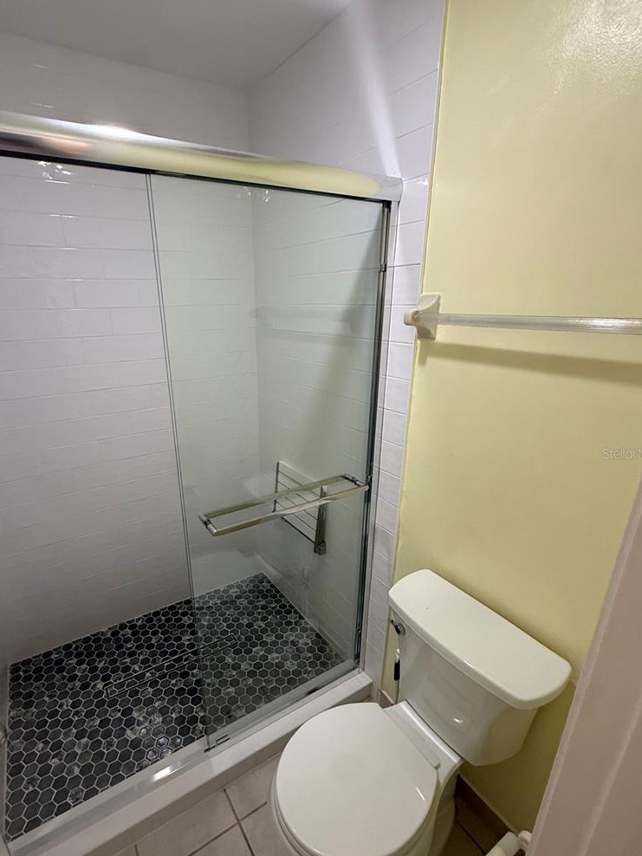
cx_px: 274
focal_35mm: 17
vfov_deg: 90.9
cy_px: 453
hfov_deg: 74.3
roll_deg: +0.4
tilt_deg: -19.0
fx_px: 420
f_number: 2.2
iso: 250
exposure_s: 1/120
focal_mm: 2.22
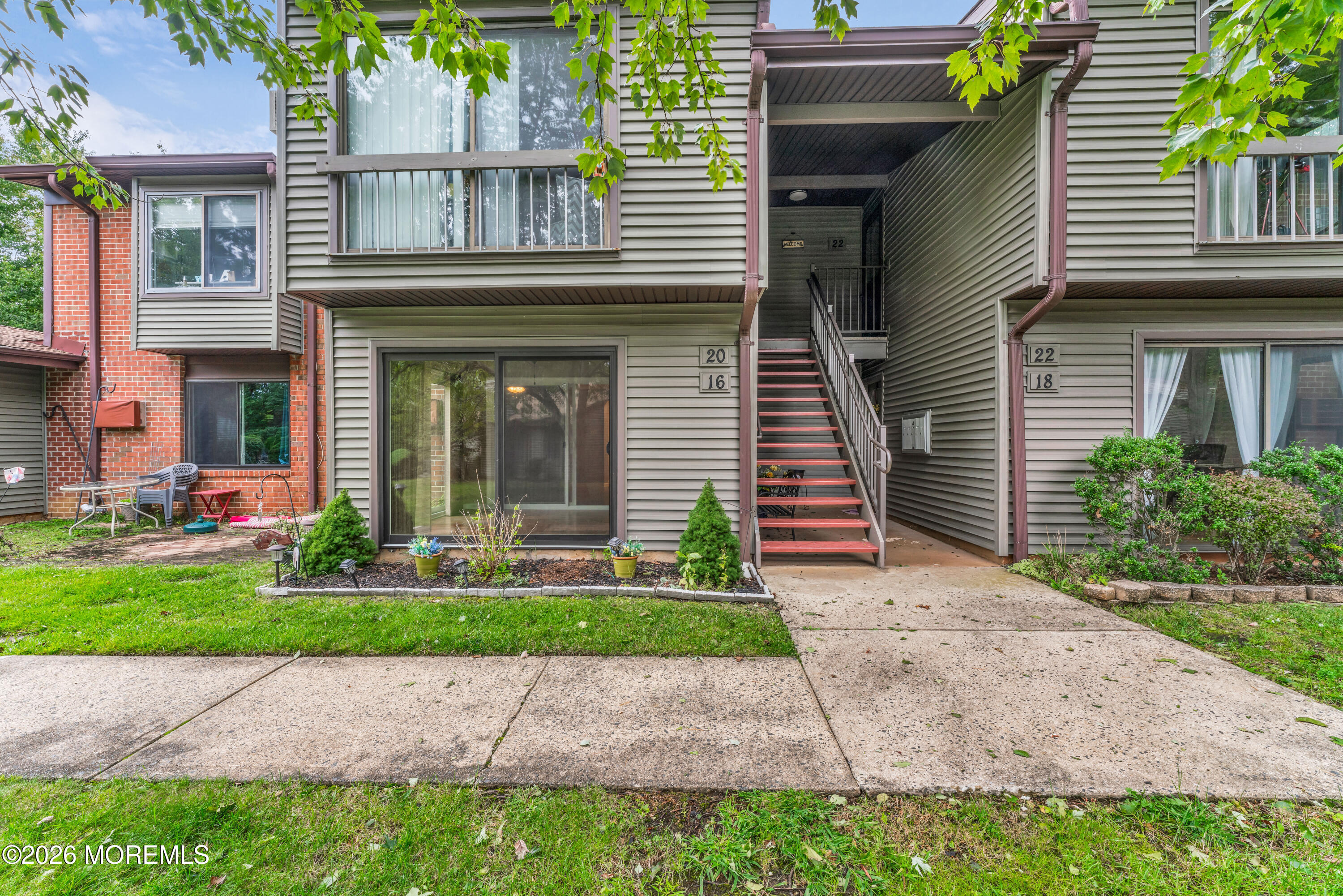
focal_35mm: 15
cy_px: 448
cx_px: 672
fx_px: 552
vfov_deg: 78.1
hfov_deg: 101.1
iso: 400
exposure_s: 1/10
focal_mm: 14.8
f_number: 13
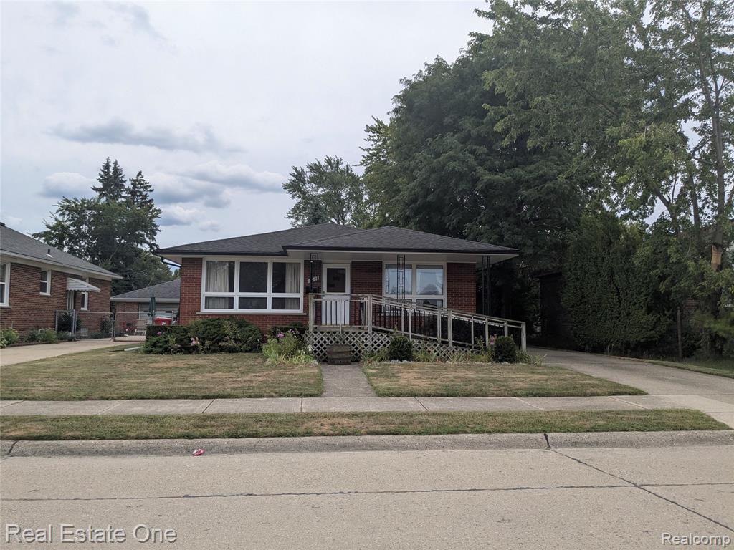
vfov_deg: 51.4
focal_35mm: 27
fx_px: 573
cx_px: 367
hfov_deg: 65.3
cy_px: 275
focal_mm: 4.38
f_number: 1.73
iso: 55
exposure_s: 1/3344
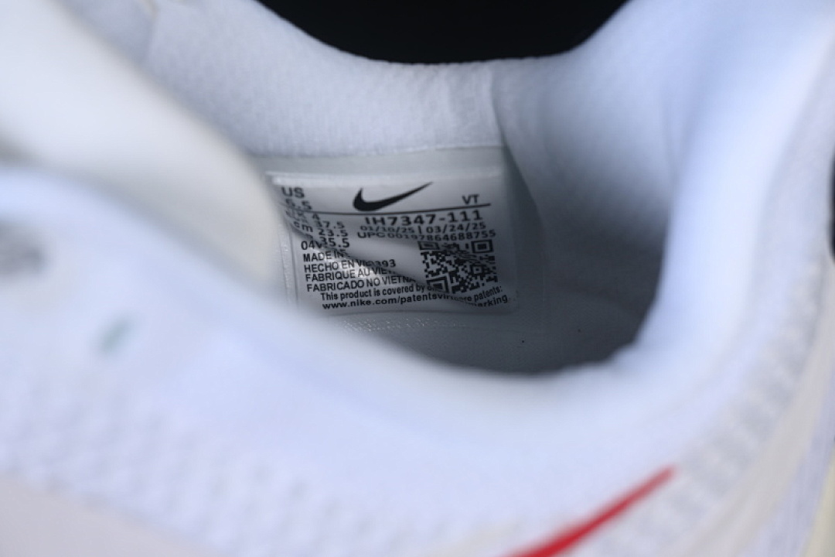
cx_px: 418
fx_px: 1739
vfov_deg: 18.2
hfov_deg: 27.0
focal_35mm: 75
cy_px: 278
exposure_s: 1/60
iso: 160
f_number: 8
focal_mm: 50
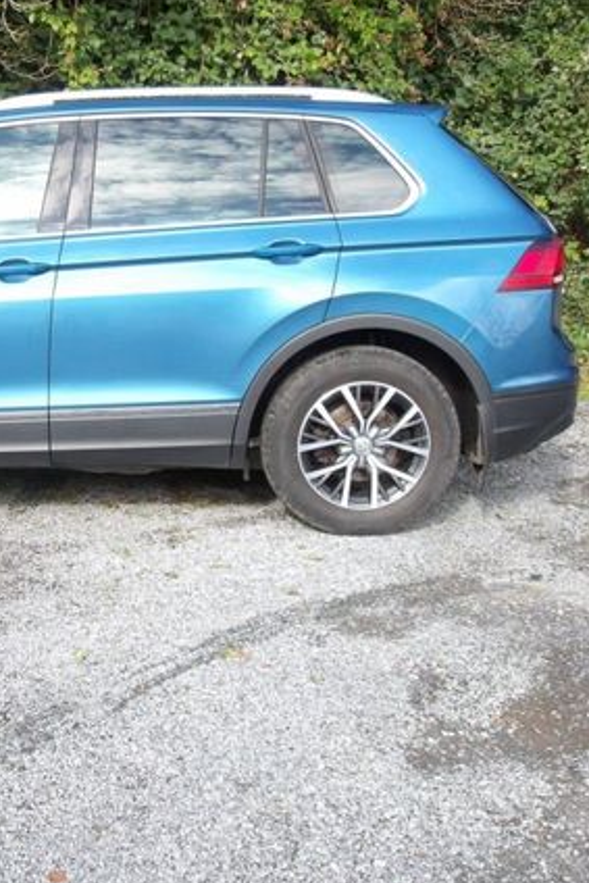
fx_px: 1226
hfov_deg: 25.8
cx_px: 17
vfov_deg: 39.6
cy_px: 452
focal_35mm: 50
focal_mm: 6.1
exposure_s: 1/214
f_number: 3.3
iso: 100
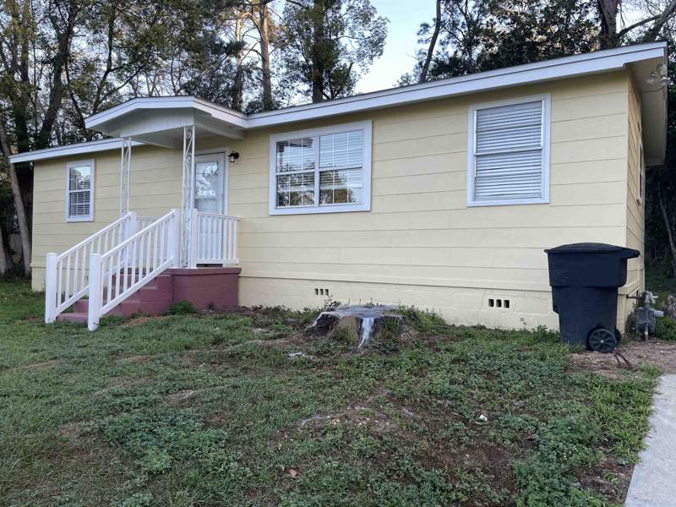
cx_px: 338
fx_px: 508
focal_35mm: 26
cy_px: 254
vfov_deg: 53.1
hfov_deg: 67.3
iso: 32
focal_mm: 4.2
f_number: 1.6
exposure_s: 1/342
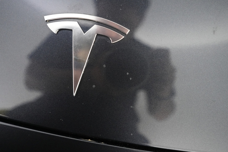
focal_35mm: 28
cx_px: 114
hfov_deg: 65.5
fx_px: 177
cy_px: 76
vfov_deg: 46.4
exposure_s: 1/60
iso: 4000
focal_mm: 28
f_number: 2.8
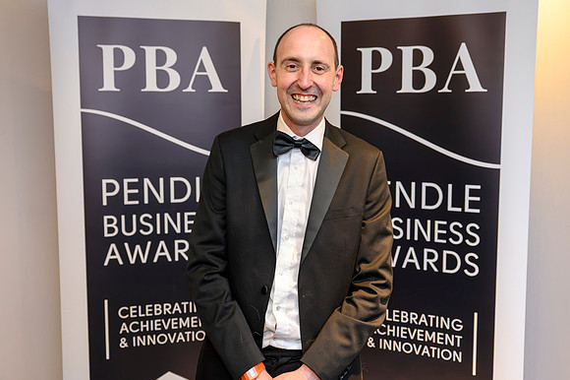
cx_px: 298
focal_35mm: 41
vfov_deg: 32.4
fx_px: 652
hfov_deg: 47.2
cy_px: 183
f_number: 4
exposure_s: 1/125
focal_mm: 39
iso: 3200
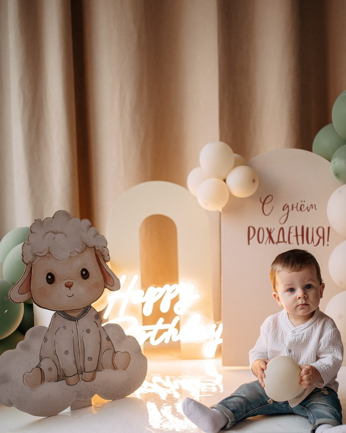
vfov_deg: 40.0
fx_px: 589
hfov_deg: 32.7
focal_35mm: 46
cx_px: 194
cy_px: 272
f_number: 1.4
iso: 500
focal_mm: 35
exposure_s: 1/320
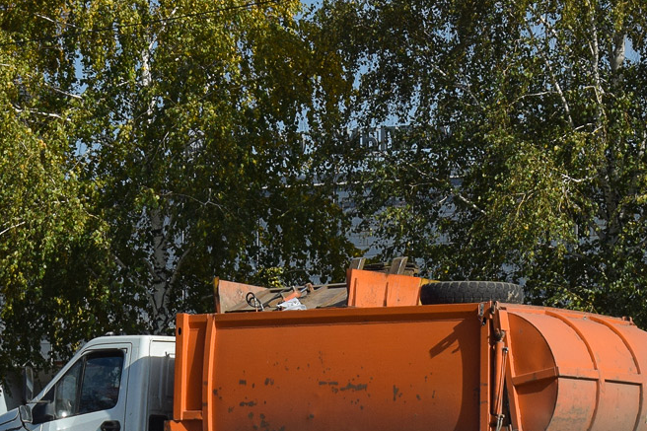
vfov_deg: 9.1
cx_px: 258
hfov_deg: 13.6
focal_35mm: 151
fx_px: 2711
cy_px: 343
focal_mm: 55
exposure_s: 1/1250
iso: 200
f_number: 7.1
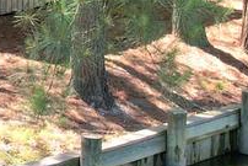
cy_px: -121
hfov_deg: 11.8
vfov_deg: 8.5
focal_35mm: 157
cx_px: -230
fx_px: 1082
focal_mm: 8.38
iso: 100
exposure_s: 1/240
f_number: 2.8
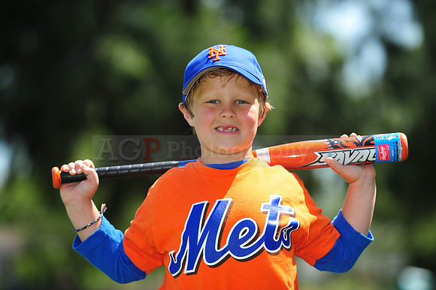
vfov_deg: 6.9
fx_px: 2421
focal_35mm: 200
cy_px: 145
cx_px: 218
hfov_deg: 10.3
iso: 200
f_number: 4.5
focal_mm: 200
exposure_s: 1/800
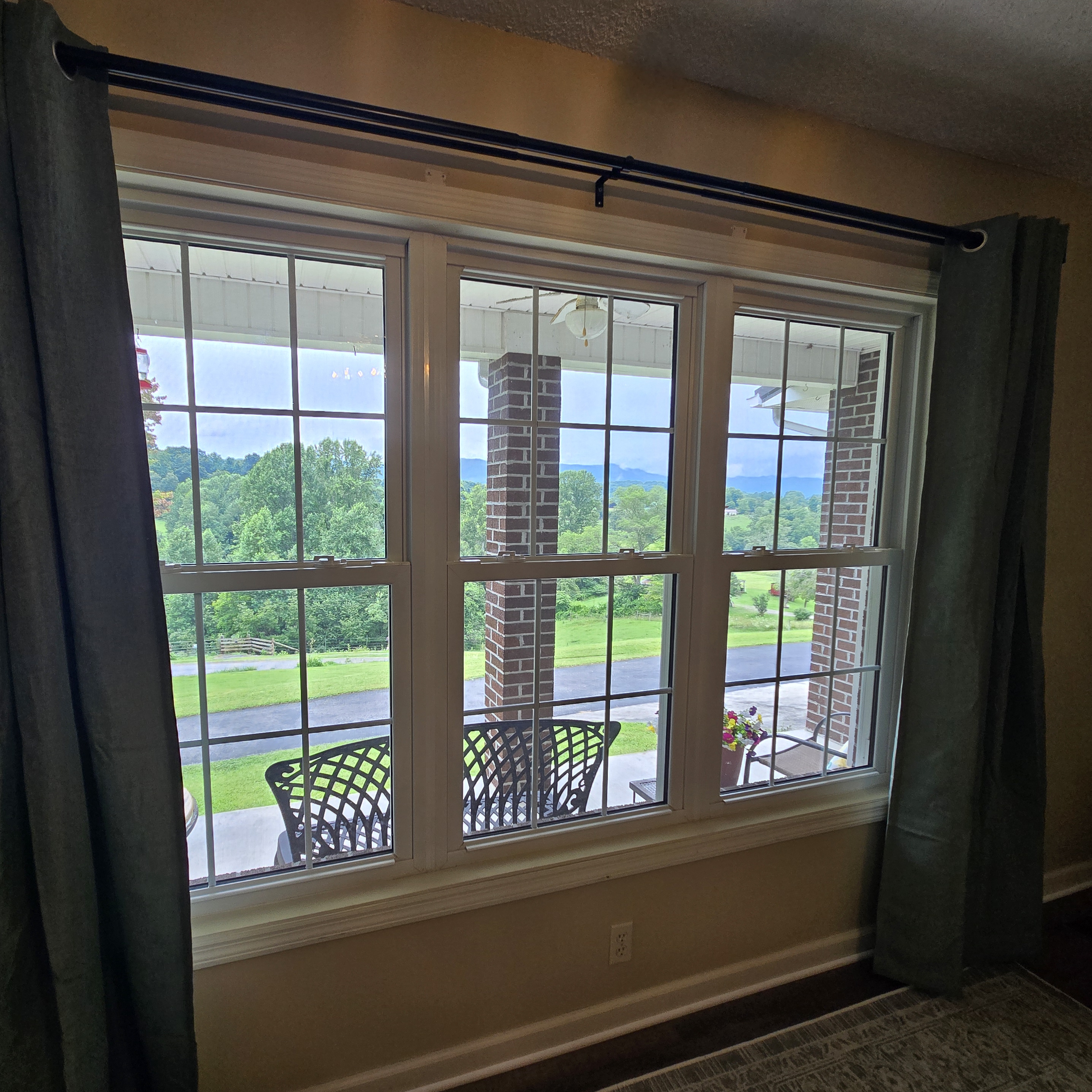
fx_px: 571
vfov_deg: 87.4
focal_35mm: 16
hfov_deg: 87.0
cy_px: 566
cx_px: 474
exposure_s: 1/120
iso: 80
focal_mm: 2.2
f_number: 2.2
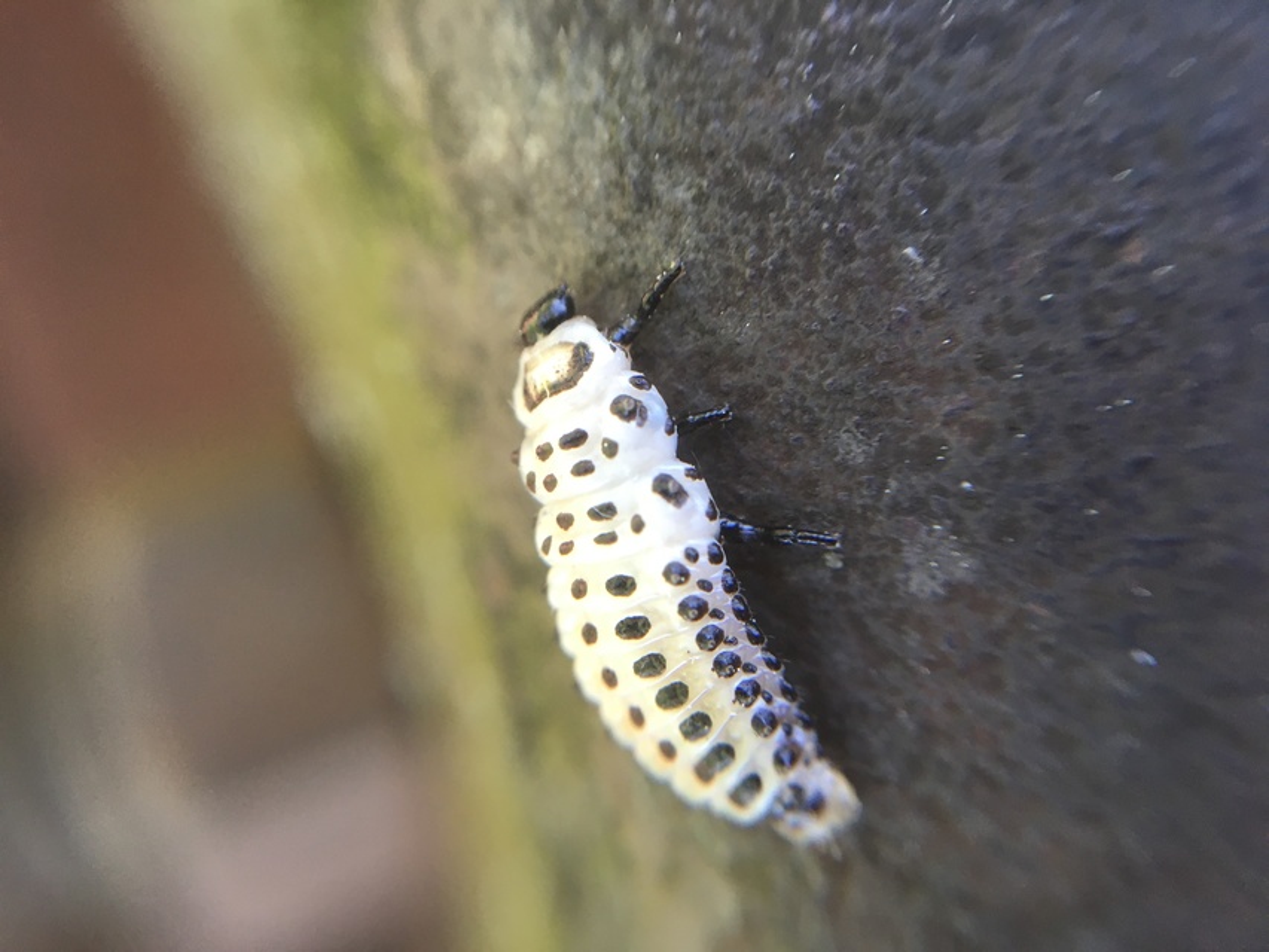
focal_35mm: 29
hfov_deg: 61.7
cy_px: 476
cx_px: 634
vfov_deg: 48.2
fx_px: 1063
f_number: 2.2
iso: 50
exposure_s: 1/33
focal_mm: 4.15
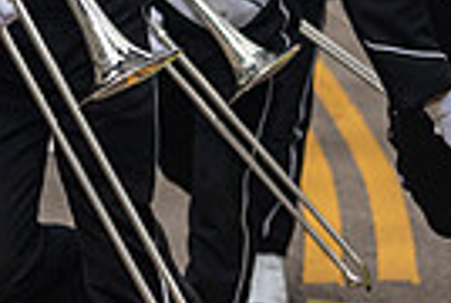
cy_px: -337
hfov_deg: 5.3
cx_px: 256
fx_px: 4872
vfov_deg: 3.5
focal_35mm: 388
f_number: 2.8
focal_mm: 90
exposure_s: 1/8000
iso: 400
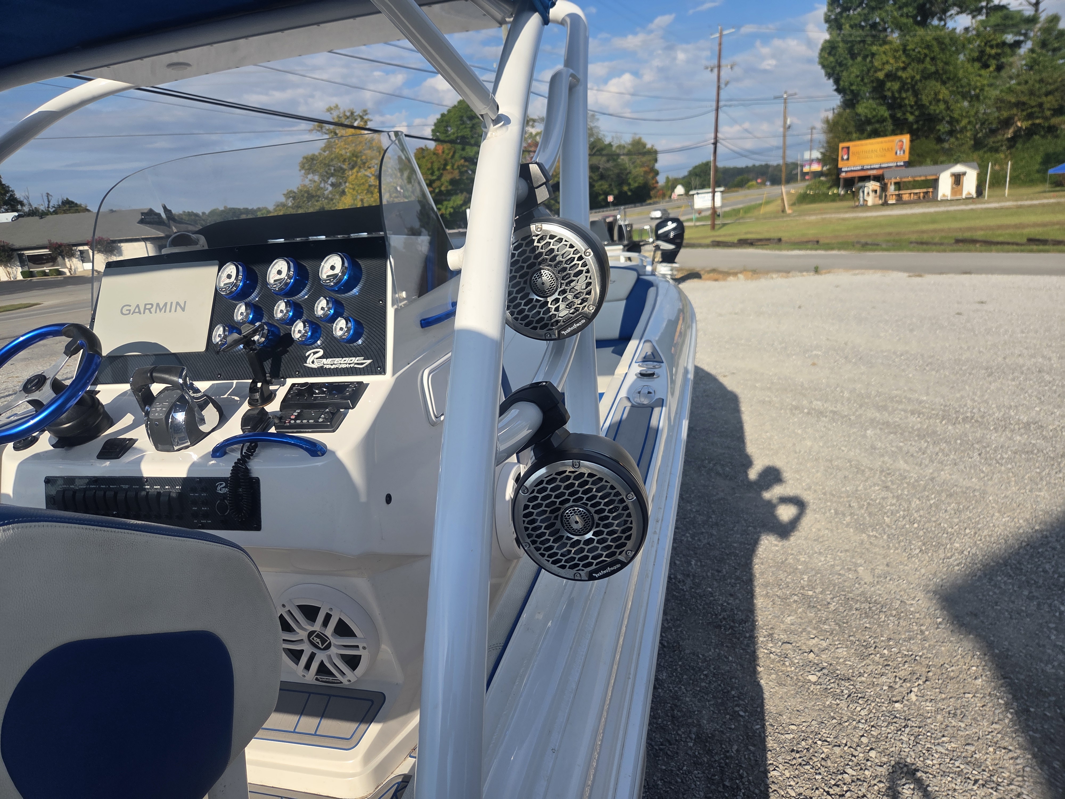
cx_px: 532
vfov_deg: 58.9
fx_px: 708
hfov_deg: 73.9
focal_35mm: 23
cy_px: 400
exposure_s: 1/5261
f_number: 1.8
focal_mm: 5.4
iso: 80
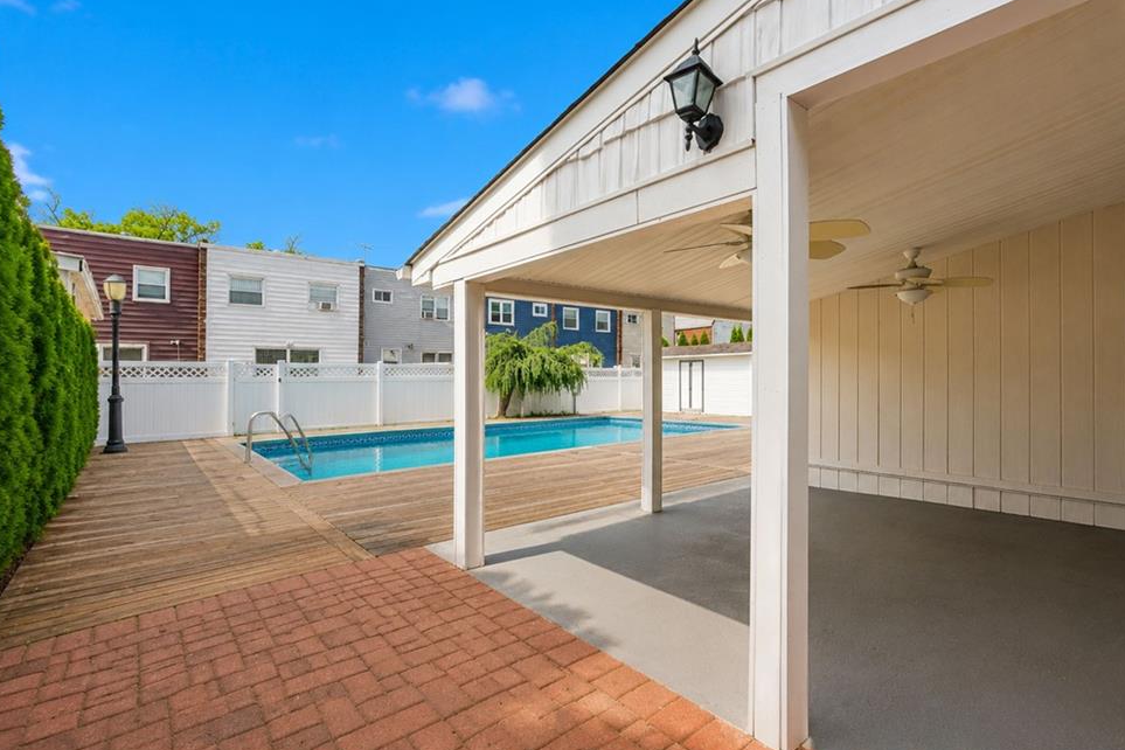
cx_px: 570
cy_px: 361
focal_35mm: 18
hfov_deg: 91.5
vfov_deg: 68.8
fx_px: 548
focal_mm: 16.5
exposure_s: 1/200
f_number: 7.1
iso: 100
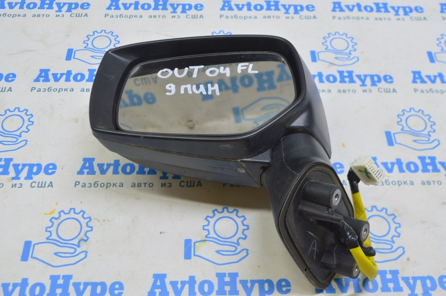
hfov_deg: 51.3
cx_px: 223
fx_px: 464
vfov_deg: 35.4
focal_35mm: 38
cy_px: 148
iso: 400
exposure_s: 1/20
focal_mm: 25
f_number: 5.6
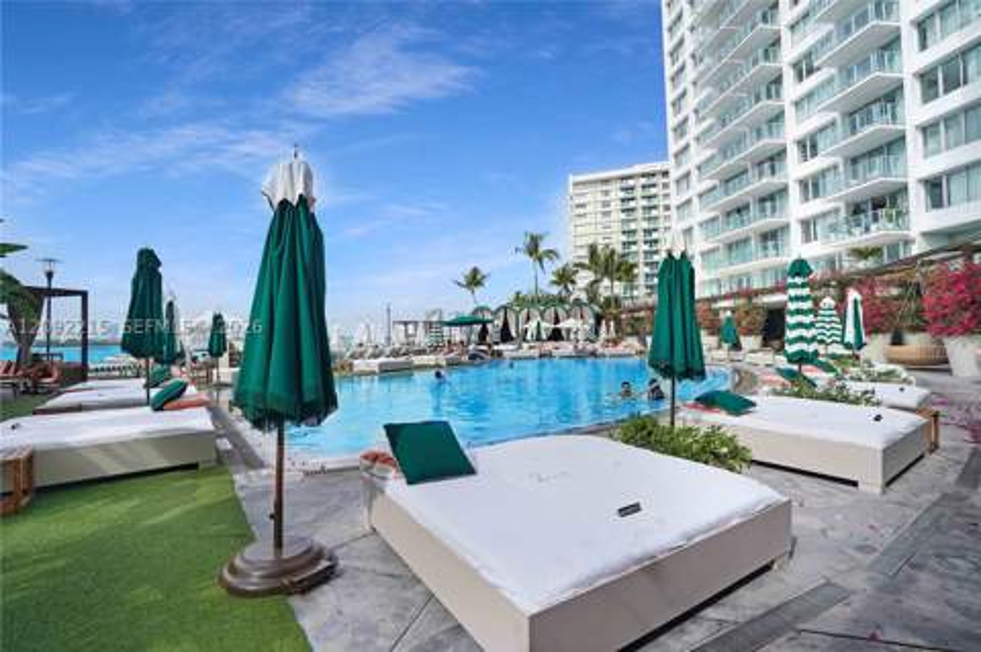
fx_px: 436
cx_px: 490
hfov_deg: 96.8
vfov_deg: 73.6
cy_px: 326
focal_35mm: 16
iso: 100
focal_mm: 16
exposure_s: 1/500
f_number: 5
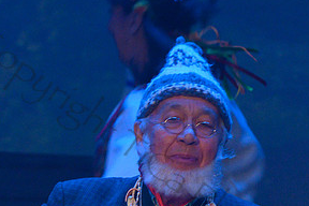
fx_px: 5055
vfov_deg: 2.3
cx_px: 105
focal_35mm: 589
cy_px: 273
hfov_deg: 3.5
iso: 1250
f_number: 3.5
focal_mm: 140
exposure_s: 1/80
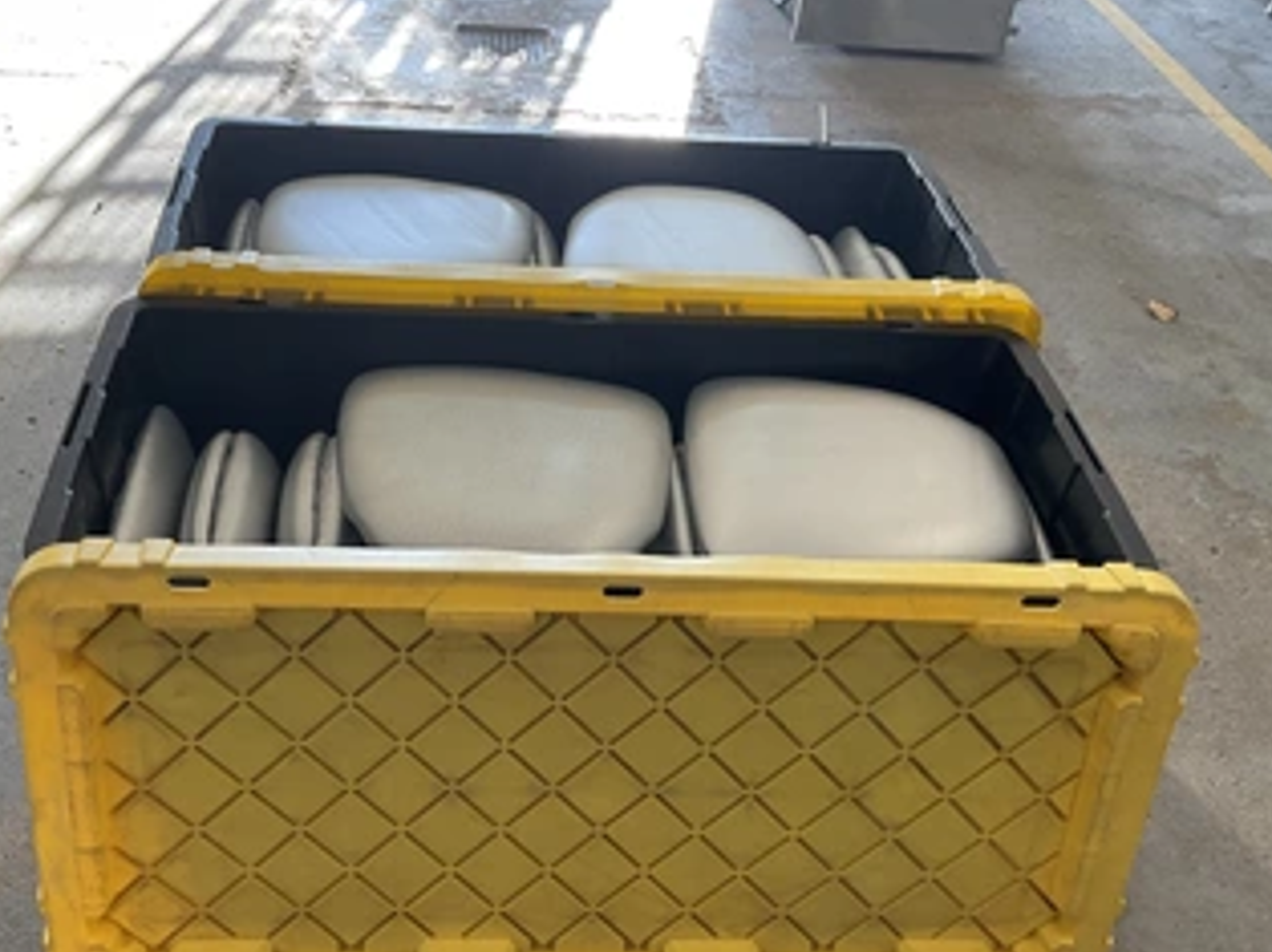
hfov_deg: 50.1
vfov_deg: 38.5
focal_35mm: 37
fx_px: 1359
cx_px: 559
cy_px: 563
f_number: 1.8
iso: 40
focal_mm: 3
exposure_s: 1/60
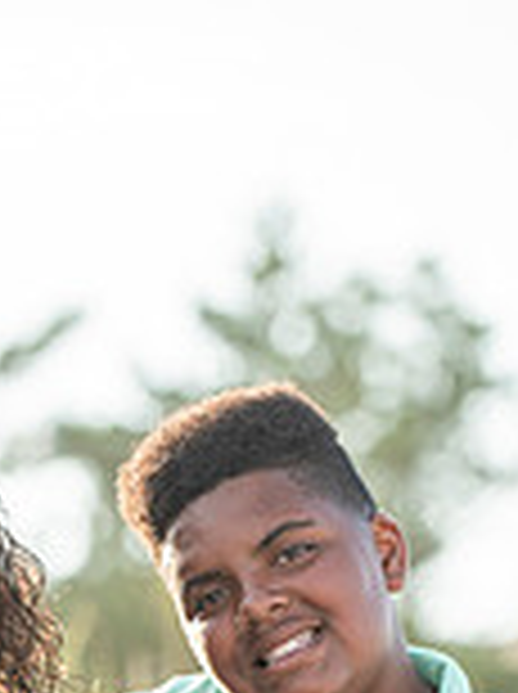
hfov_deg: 4.2
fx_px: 7043
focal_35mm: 352
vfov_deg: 5.6
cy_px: 896
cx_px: -9
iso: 250
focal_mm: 125
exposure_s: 1/1000
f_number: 3.5
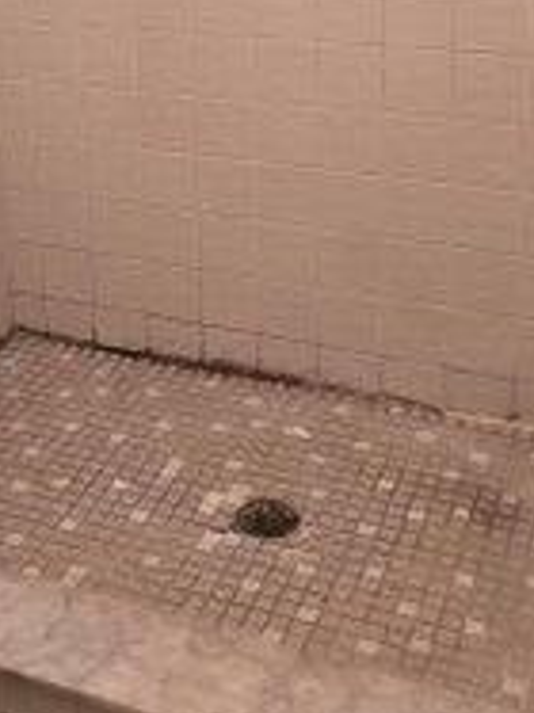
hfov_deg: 24.6
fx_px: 1215
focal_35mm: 59
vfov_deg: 31.2
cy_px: 69
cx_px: 156
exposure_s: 1/120
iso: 320
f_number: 1.7
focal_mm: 6.3
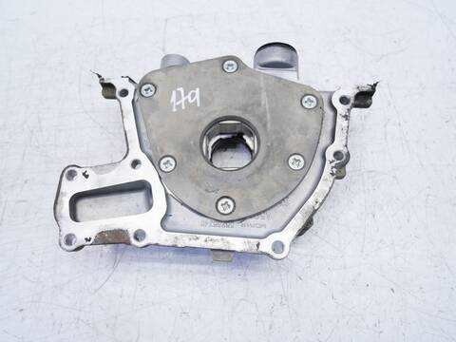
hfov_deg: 63.4
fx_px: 369
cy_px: 171
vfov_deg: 49.7
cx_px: 228
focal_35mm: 28
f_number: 3.6
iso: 200
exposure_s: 1/80
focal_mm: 14
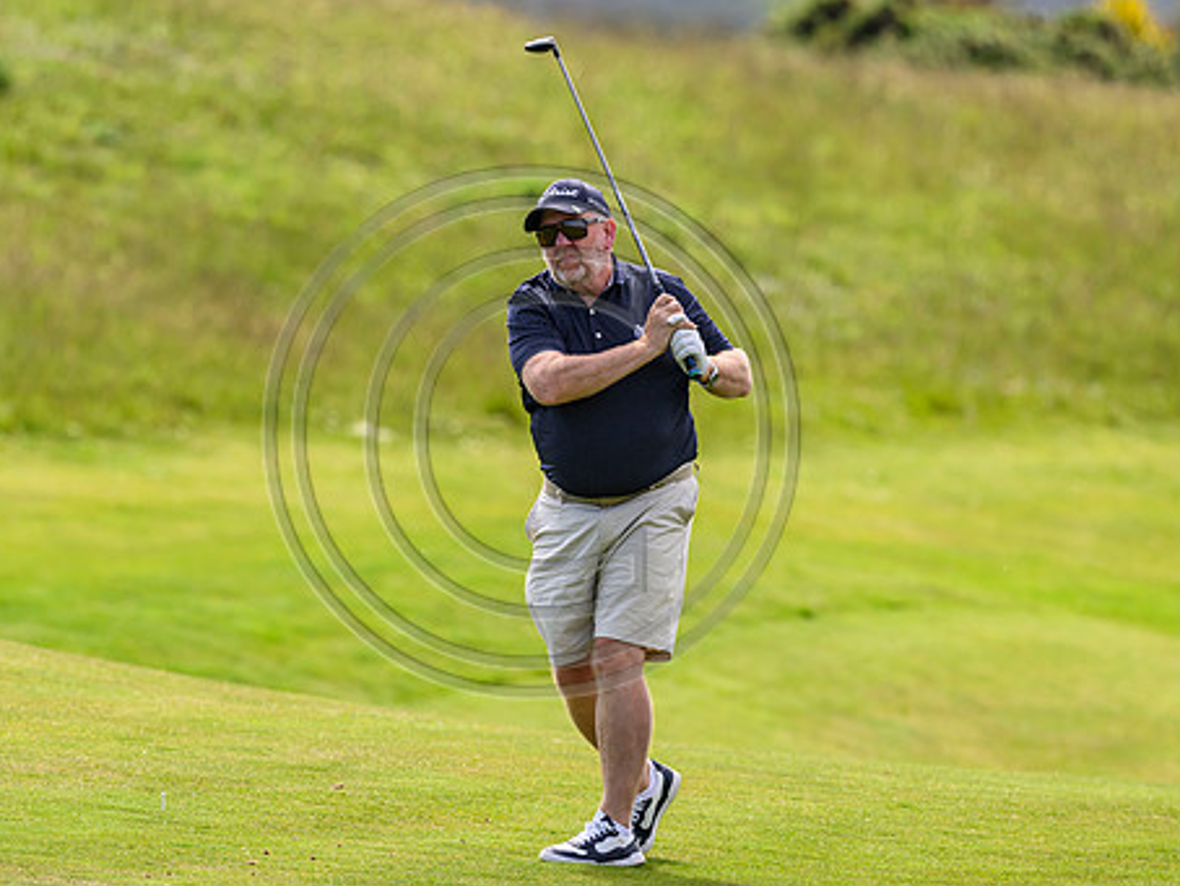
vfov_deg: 2.3
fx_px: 22271
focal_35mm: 653
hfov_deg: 3.0
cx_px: 314
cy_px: 304
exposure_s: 1/3200
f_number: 4
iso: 500
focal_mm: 400
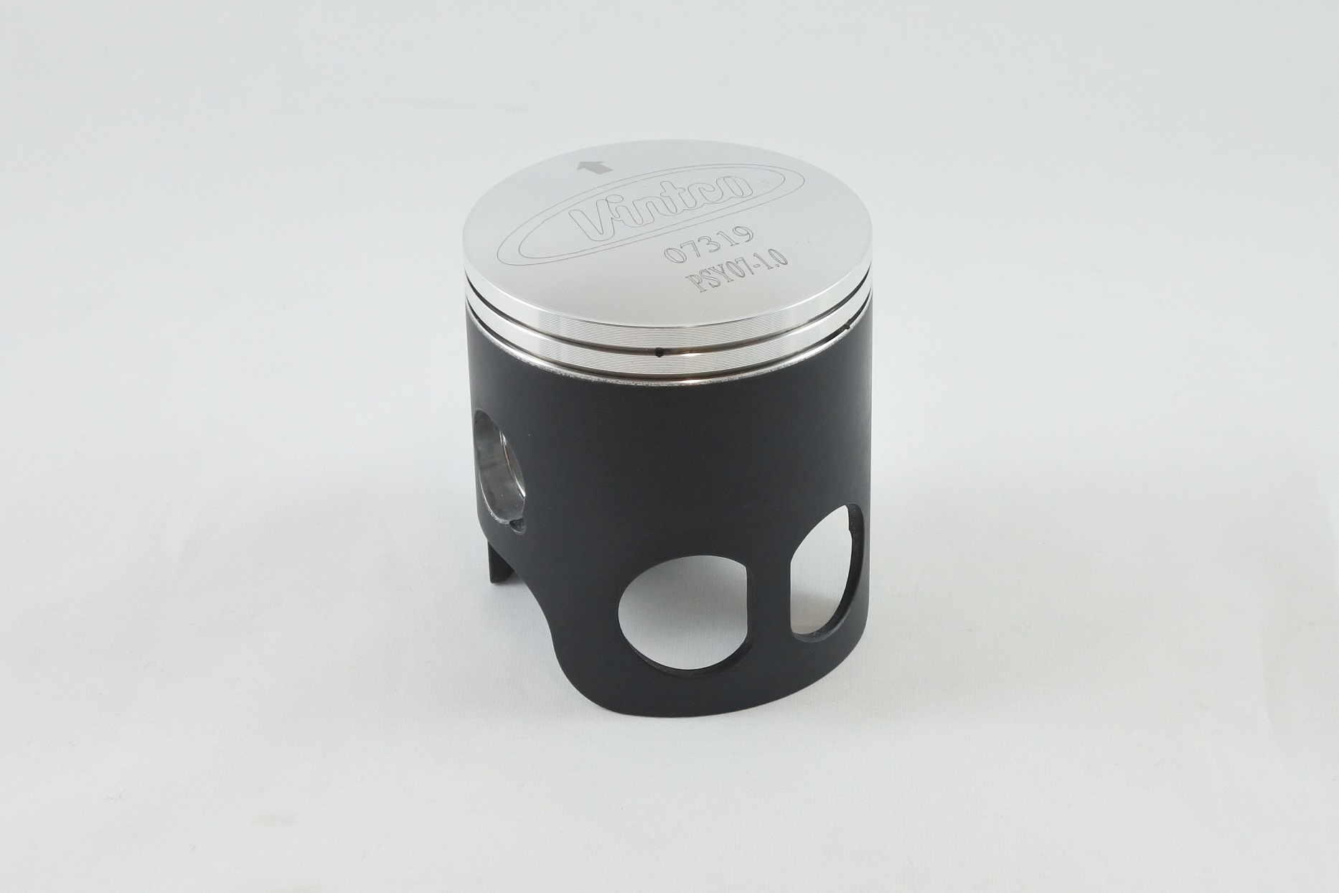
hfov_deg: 41.1
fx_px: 1785
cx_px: 670
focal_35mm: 48
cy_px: 446
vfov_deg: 28.1
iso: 450
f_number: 4.5
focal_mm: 18
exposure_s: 1/125
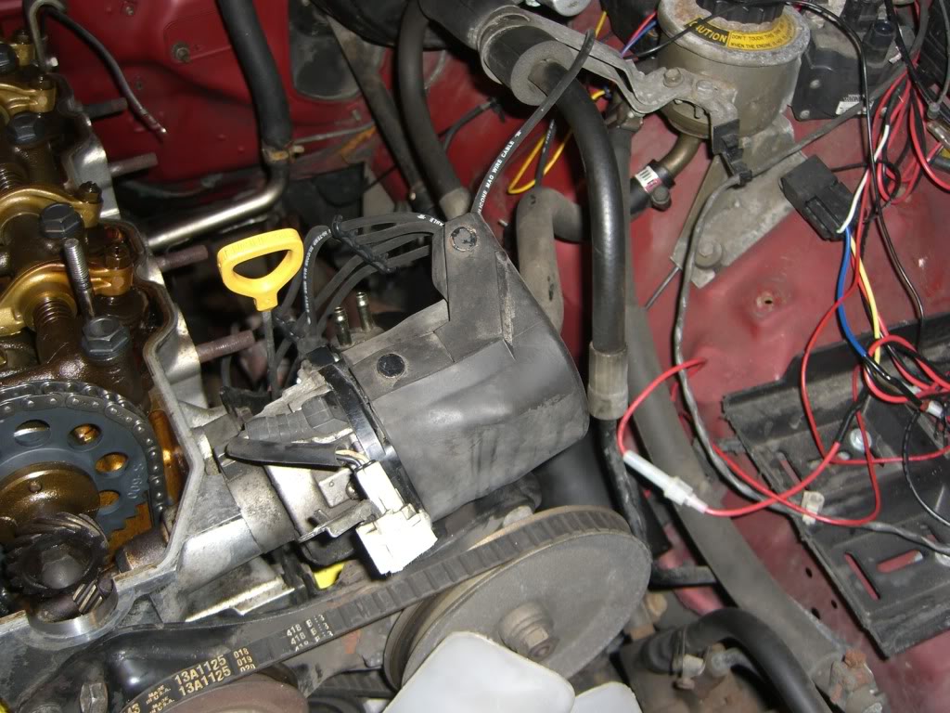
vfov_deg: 37.7
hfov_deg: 49.0
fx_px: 1043
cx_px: 475
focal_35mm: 38
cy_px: 356
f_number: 2.8
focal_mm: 7.9
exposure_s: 1/60
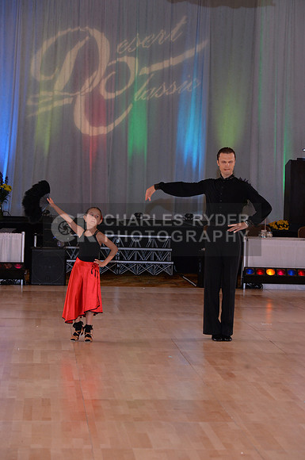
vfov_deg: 16.8
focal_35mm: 122
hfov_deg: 11.2
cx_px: 152
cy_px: 230
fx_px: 1555
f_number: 6.3
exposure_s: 1/250
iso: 2000
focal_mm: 122
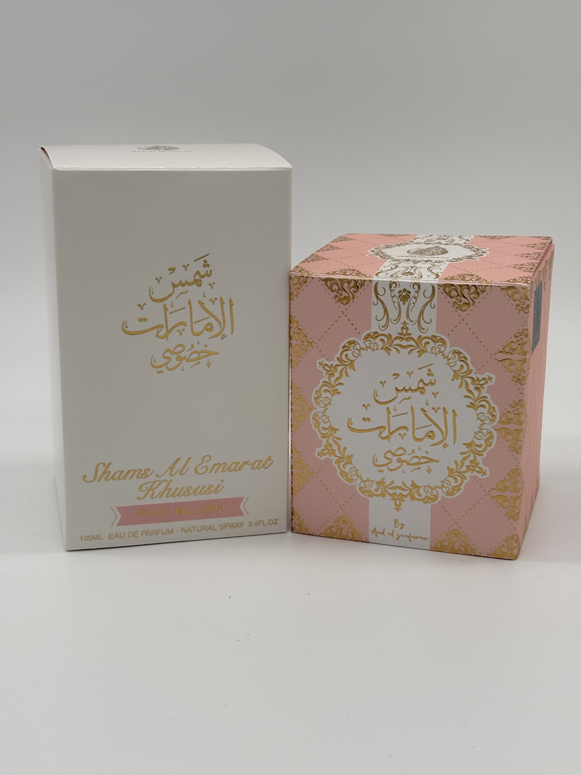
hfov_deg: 28.0
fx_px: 1164
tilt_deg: -15.1
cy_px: 388
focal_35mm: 52
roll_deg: -0.2
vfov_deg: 36.8
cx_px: 290
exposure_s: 1/1156
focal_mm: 5.96
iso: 40
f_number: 1.6
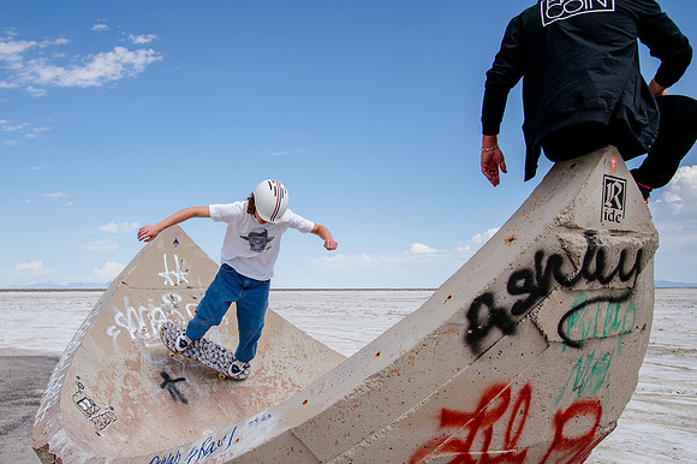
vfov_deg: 36.6
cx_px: 300
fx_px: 702
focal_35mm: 36
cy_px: 251
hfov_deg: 52.6
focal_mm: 31
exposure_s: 1/800
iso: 160
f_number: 6.3
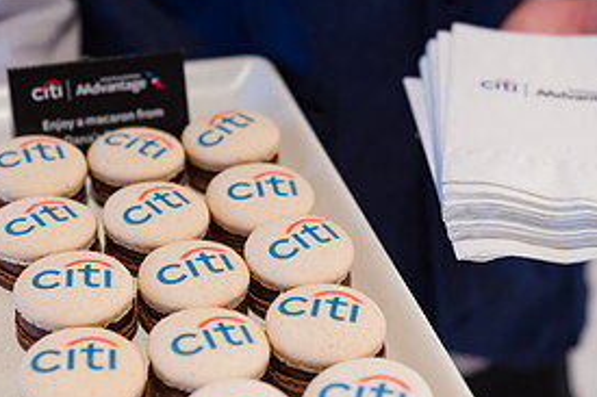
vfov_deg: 17.9
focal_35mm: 76
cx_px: 304
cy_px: 217
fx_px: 1260
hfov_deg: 26.7
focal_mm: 36
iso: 800
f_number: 3.2
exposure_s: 1/200
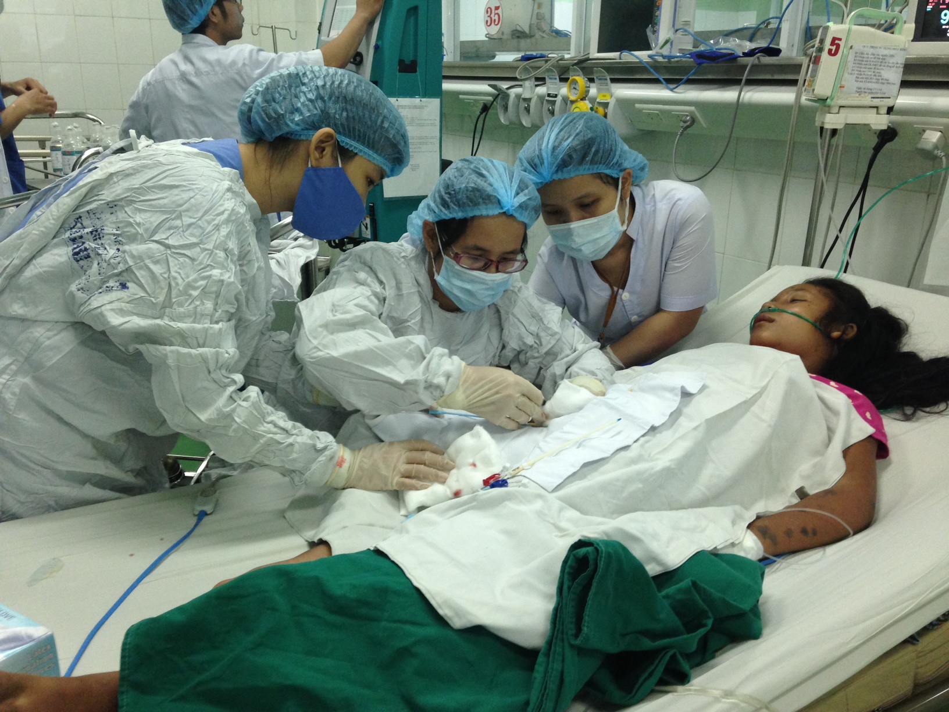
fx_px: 905
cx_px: 474
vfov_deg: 42.9
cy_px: 356
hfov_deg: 55.4
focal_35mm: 33
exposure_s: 1/20
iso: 160
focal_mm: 4.12
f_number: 2.4
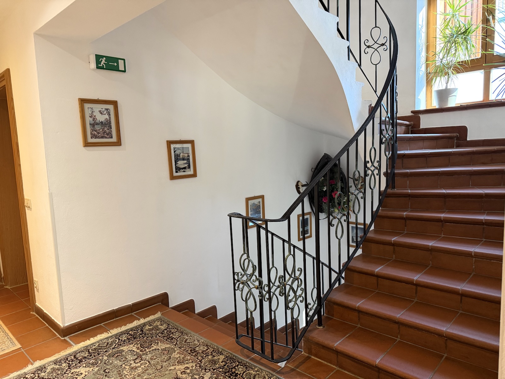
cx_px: 252
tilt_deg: -6.4
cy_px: 190
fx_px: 350
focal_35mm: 24
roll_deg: +2.7
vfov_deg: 56.8
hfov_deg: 71.6
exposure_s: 1/50
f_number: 1.78
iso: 400
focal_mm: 6.76
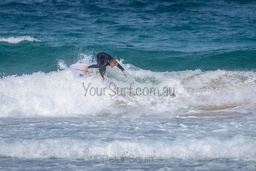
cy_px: 72
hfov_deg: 3.4
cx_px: 143
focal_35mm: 613
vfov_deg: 2.2
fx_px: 4362
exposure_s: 1/2000
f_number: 5.6
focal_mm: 500
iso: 100
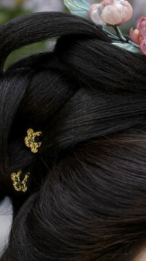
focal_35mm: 384
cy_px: 402
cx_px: 103
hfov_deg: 3.2
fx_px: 2646
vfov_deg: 5.6
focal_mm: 85
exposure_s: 1/125
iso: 80
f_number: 1.4
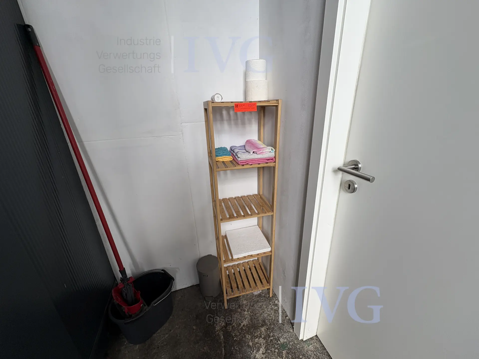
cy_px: 180
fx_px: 194
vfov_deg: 85.7
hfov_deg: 102.1
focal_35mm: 14
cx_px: 240
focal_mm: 2.22
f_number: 2.2
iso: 40
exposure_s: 1/123
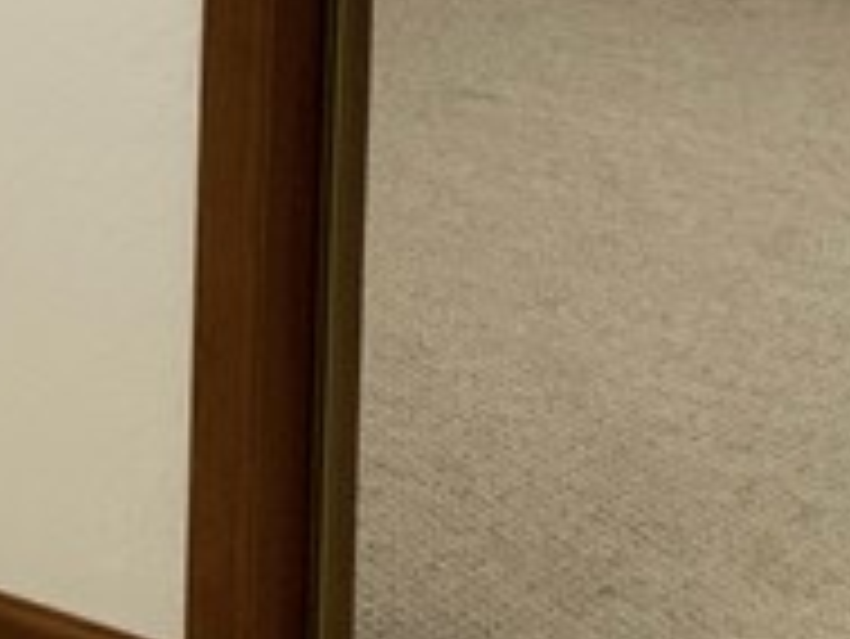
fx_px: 3858
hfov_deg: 12.1
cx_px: -346
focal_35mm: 157
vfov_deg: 9.2
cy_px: -324
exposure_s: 1/60
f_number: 1.8
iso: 80
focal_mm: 3
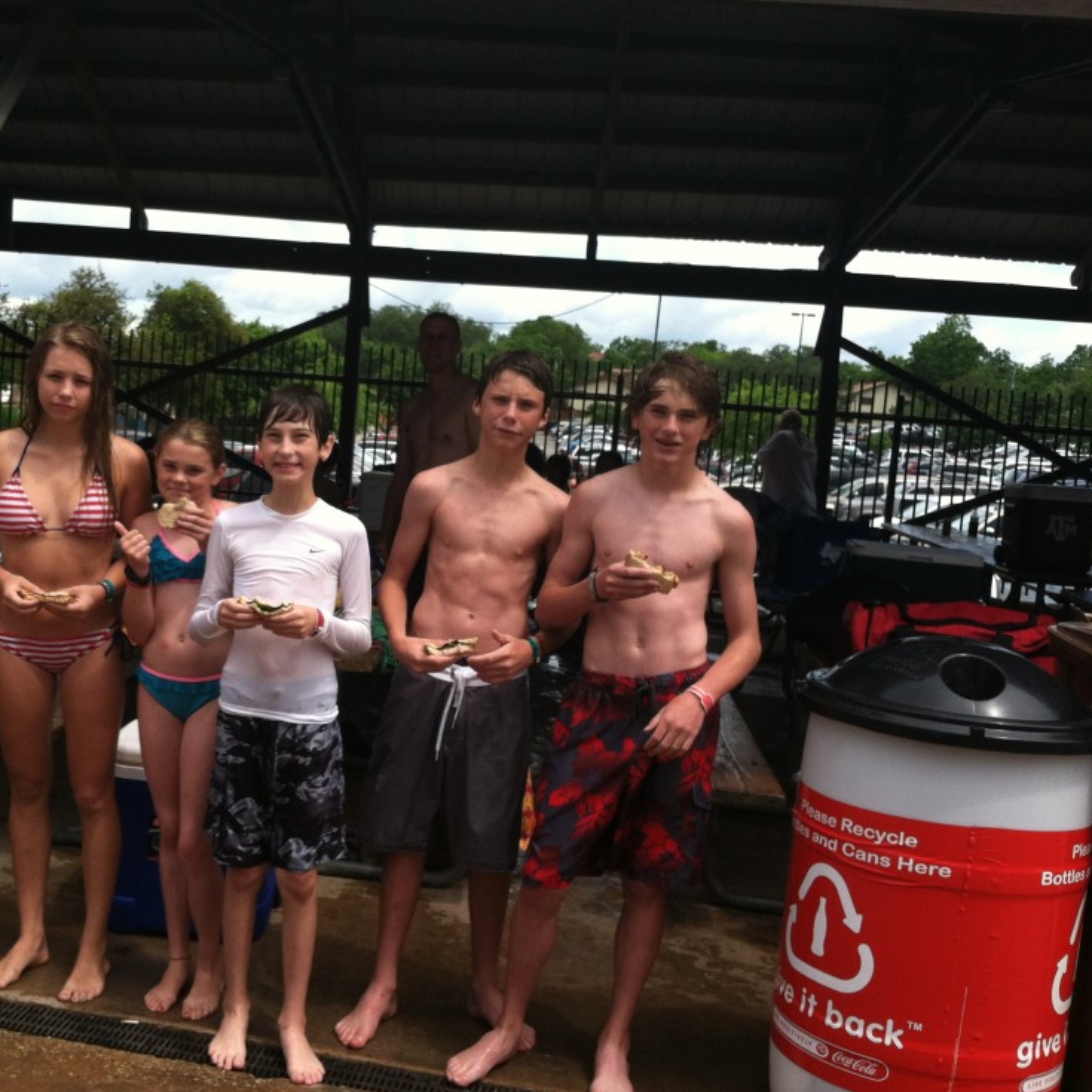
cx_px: 349
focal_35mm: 43
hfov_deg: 38.6
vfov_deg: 39.2
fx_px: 1535
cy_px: 532
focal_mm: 3.85
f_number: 2.8
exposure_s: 1/619
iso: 80
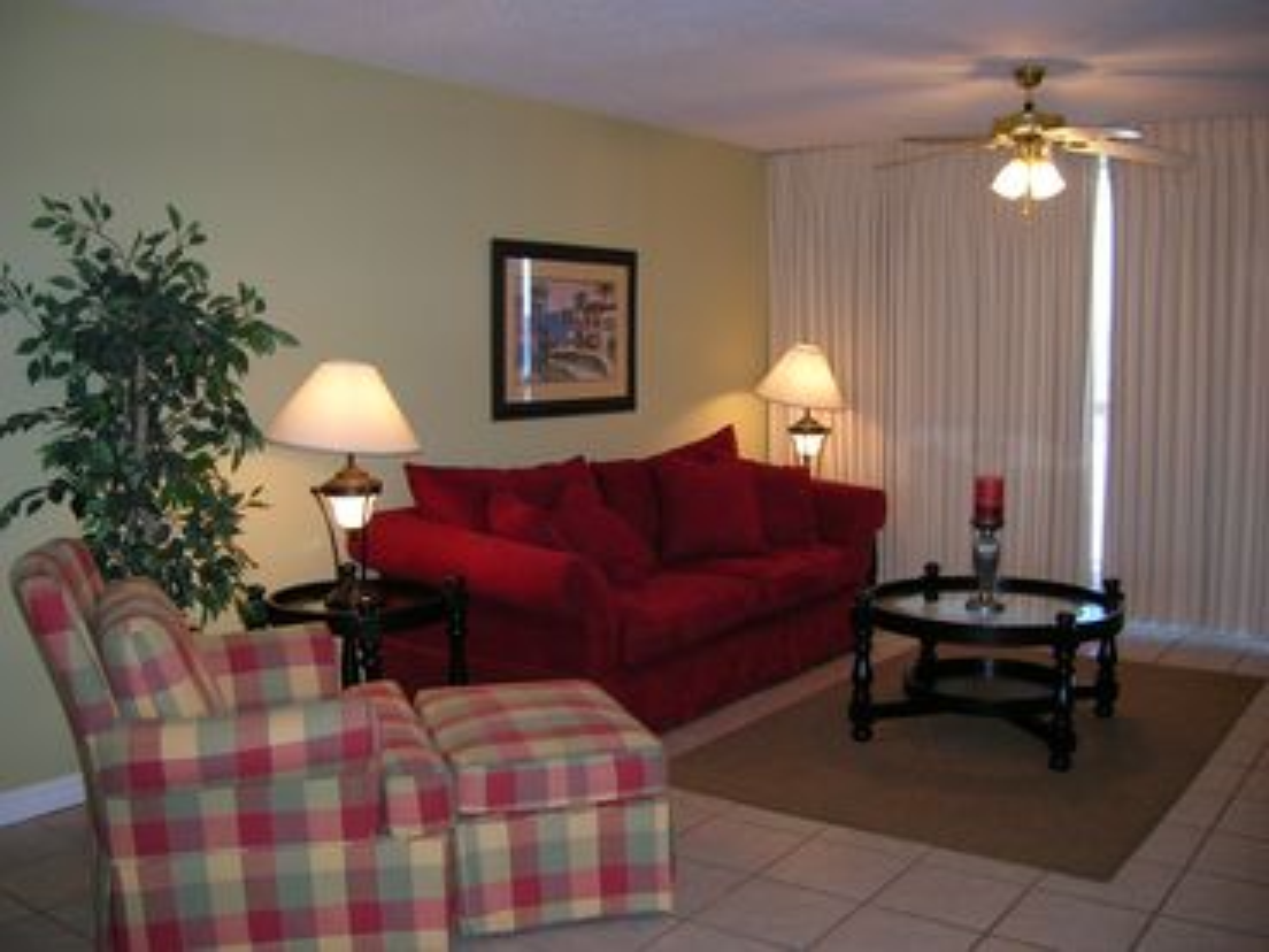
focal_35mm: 34
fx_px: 1246
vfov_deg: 41.8
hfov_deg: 54.0
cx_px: 634
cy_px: 476
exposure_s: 1/60.1
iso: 102
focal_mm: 5.7
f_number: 2.9
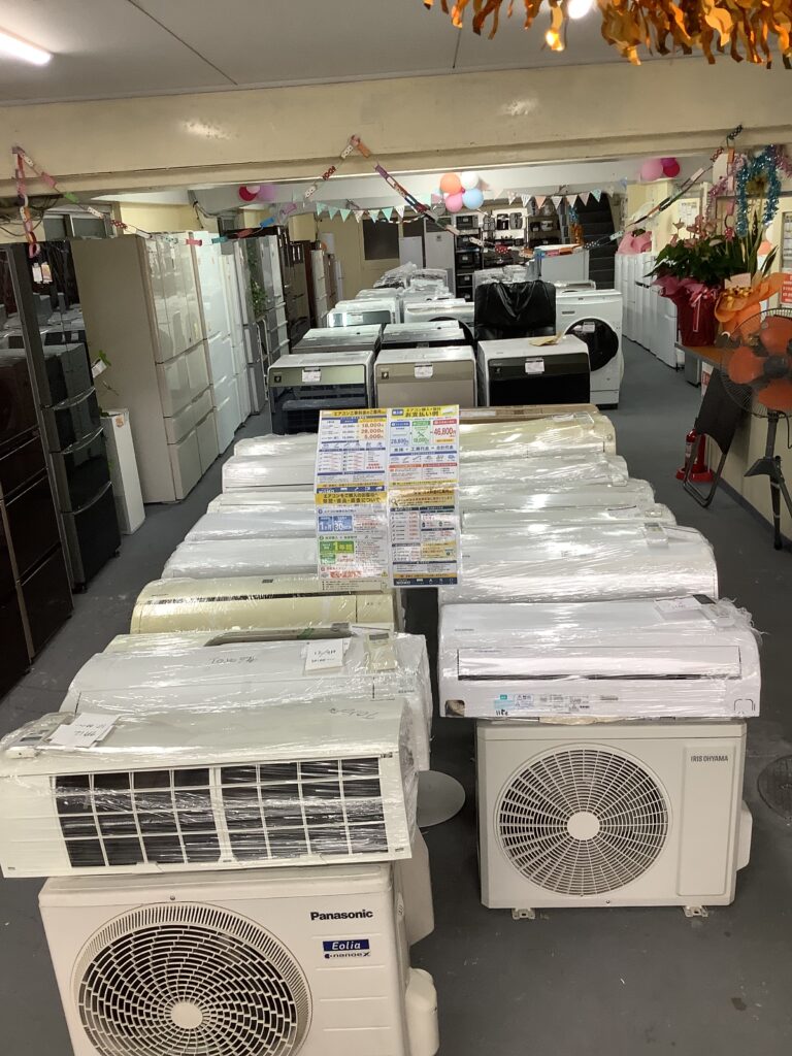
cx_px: 396
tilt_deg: -19.3
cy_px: 528
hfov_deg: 45.4
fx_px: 946
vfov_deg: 58.4
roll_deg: +1.7
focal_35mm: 31
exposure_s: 1/60
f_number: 2.4
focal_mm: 3.3
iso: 80
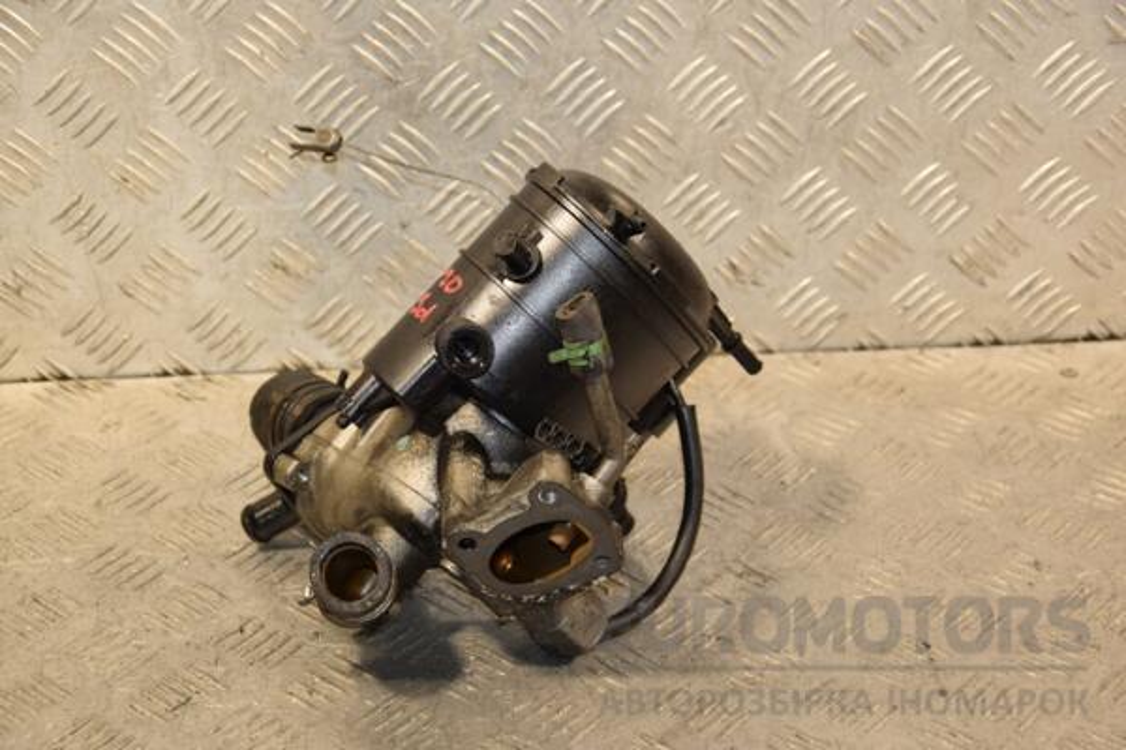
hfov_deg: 27.0
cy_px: 375
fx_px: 2346
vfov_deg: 18.2
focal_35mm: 75
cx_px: 563
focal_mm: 50
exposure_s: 1/125
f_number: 5
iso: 800
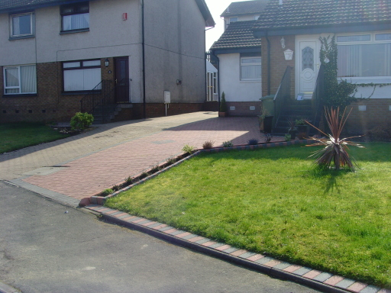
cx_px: 196
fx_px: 441
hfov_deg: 47.9
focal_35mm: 39
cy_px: 146
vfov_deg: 36.8
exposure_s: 1/180
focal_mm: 6.6
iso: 80
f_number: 6.3
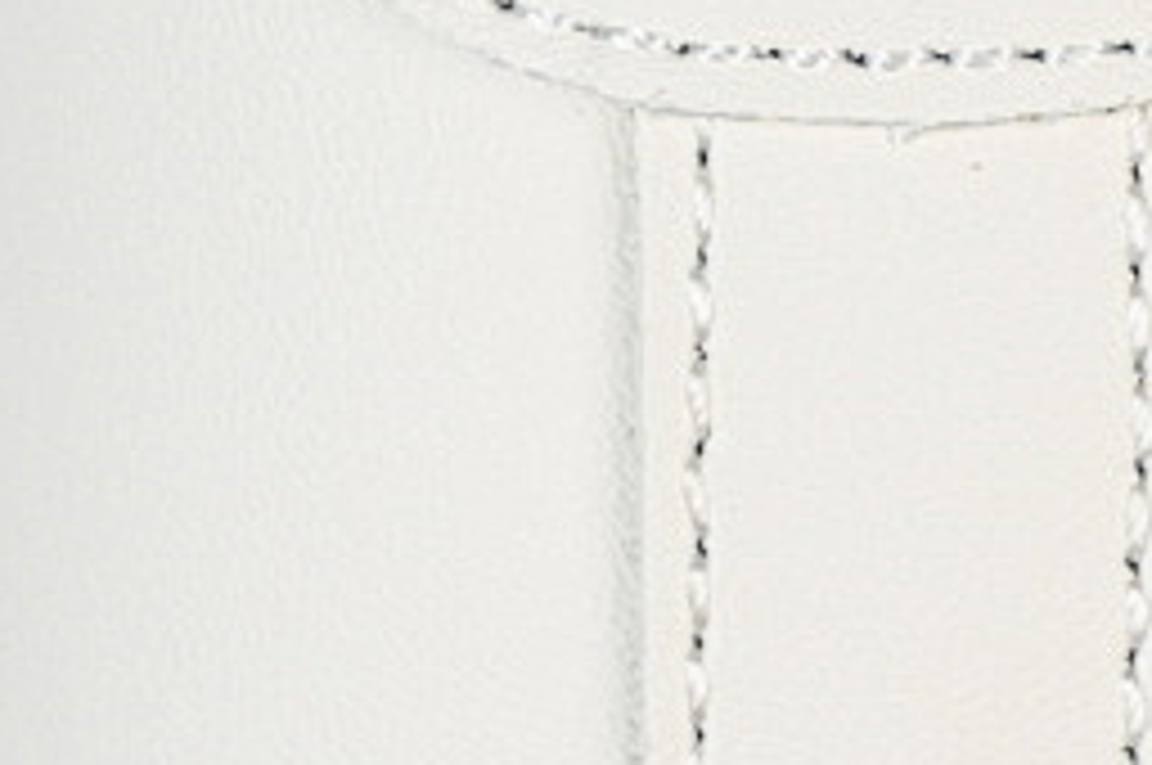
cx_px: 868
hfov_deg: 6.5
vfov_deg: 4.3
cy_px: 414
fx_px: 10131
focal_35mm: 317
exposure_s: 1/80
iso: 160
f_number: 7.1
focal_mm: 50
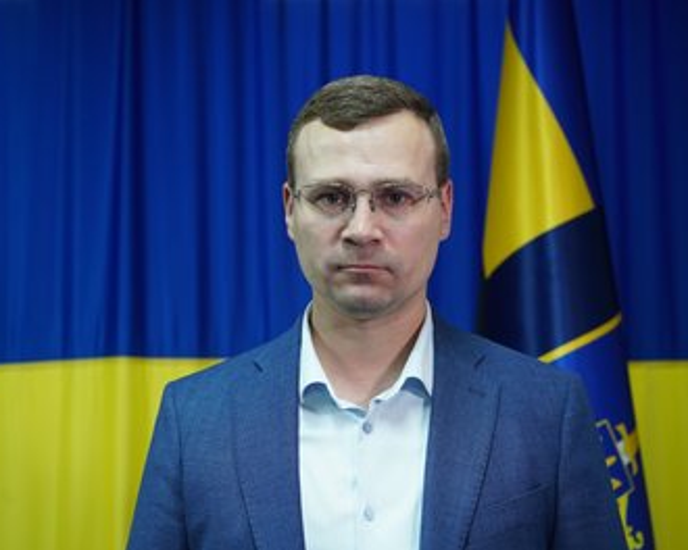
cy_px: 276
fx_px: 1018
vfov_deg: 30.3
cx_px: 354
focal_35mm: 50
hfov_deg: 37.3
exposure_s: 1/160
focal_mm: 44
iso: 800
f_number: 4
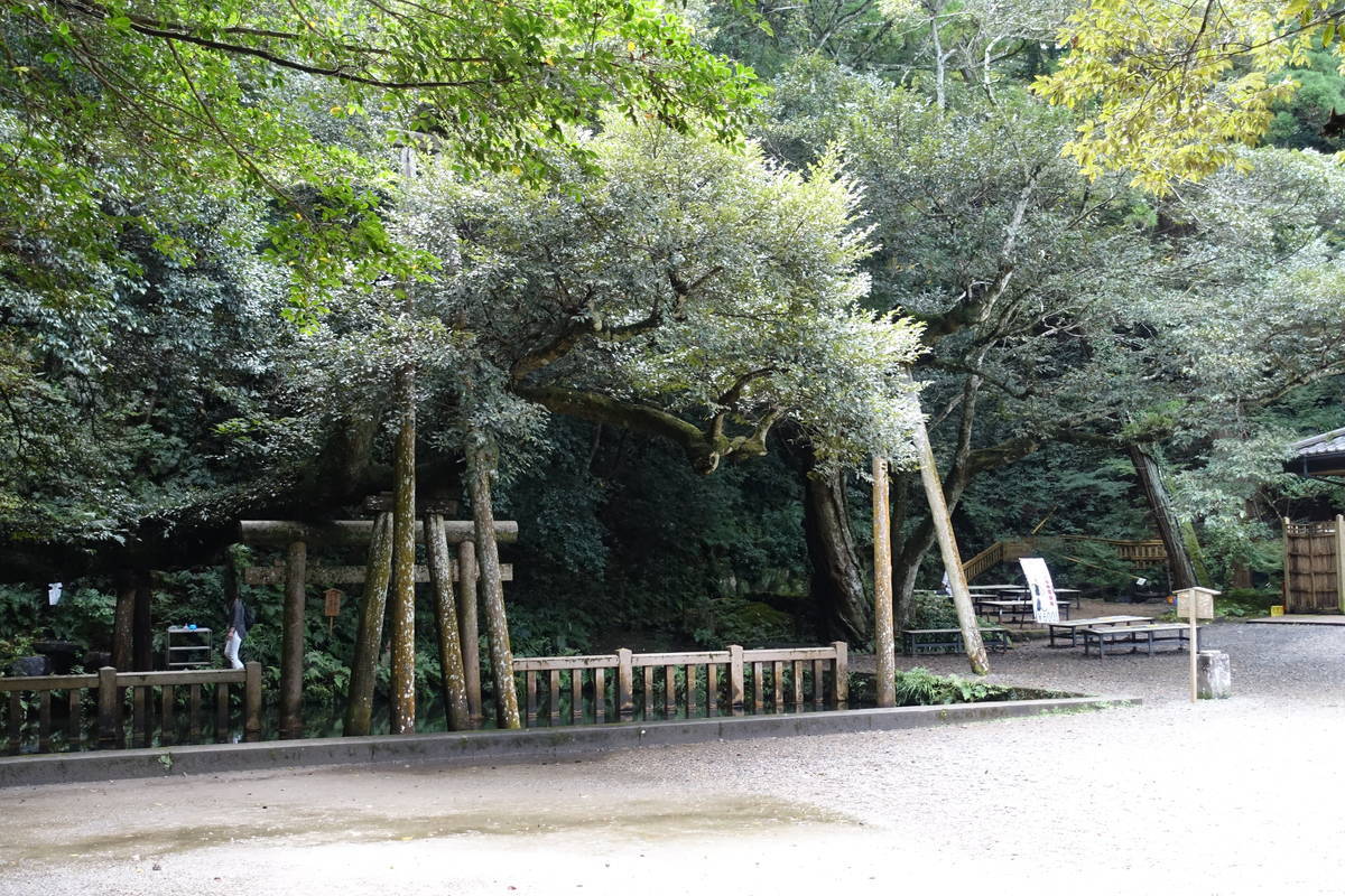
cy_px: 448
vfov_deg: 31.9
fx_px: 1569
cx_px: 672
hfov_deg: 46.4
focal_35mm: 42
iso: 640
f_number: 2.8
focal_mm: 15.52
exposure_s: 1/250
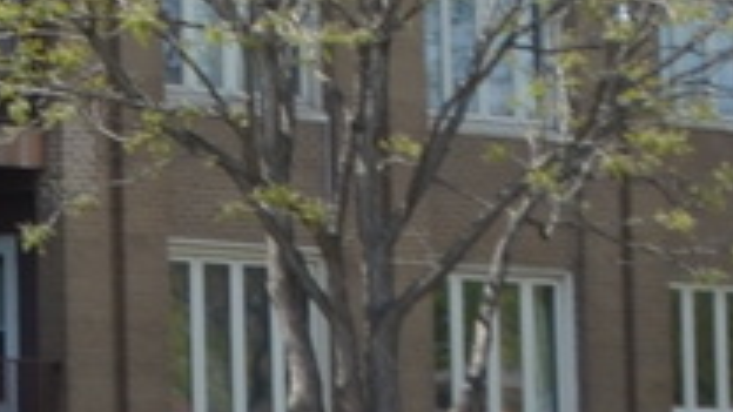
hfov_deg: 7.8
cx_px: -1325
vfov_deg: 4.9
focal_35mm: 245
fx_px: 4762
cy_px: -134
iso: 100
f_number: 7.1
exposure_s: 1/200
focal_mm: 20
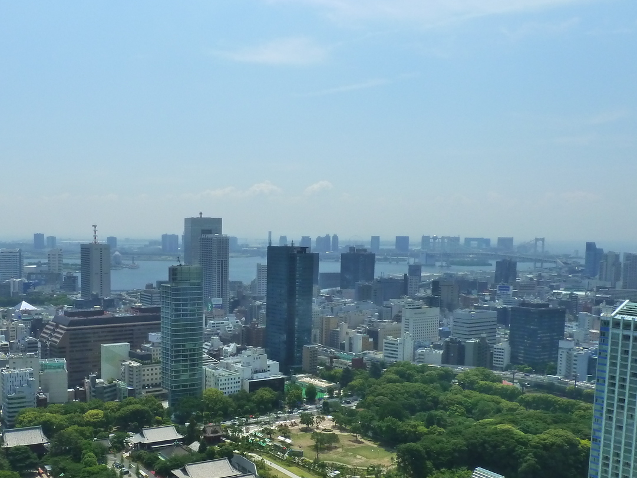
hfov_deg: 48.8
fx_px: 681
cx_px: 189
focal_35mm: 37
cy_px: 312
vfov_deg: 38.3
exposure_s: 1/500
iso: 200
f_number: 5.6
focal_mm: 4.1
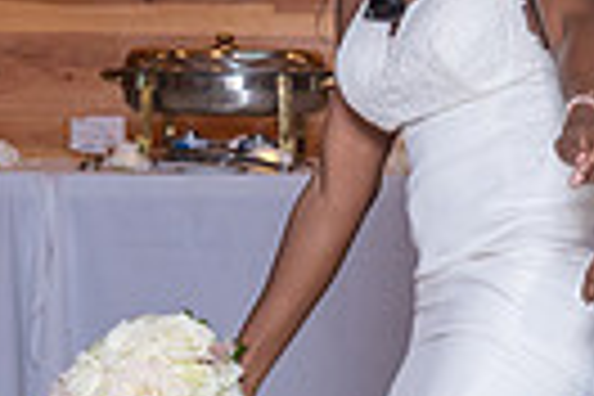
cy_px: 265
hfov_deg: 7.6
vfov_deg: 5.1
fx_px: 4471
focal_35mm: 271
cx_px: 567
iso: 2000
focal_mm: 52
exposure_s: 1/200
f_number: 4.5
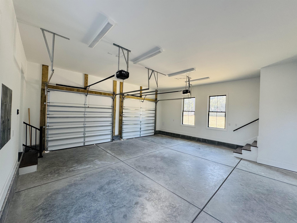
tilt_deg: -0.5
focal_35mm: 14
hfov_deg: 102.1
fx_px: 120
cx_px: 148
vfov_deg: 85.7
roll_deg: -2.3
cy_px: 112
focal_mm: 2.22
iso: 125
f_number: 2.2
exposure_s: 1/99
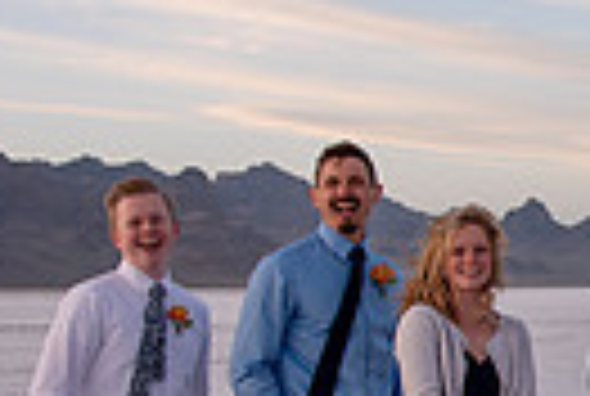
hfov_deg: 18.3
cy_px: 315
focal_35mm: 106
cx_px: 698
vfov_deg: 12.9
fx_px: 1741
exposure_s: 1/200
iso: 200
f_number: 4
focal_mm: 24
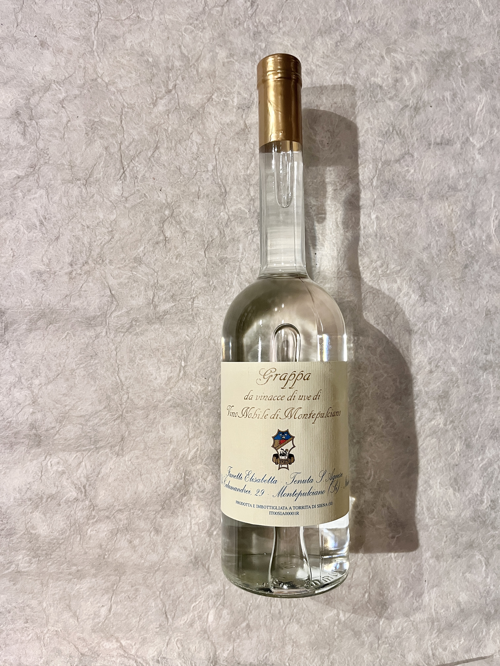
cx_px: 250
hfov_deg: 53.1
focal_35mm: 26
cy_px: 333
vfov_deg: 67.3
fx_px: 501
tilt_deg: -88.3
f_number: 1.6
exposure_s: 1/50
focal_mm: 5.1
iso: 250
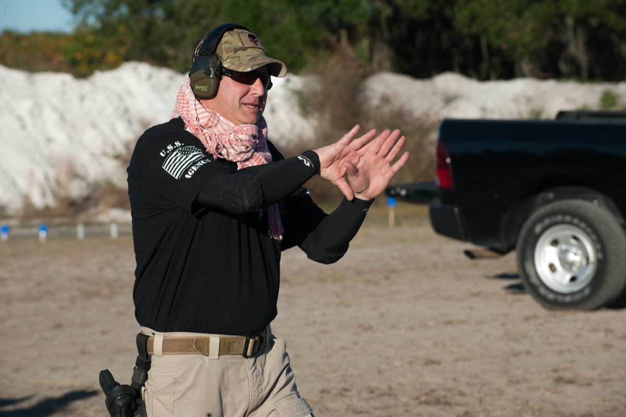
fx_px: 2780
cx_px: 313
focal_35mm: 160
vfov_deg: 8.6
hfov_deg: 12.8
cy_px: 208
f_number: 8
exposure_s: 1/250
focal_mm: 160
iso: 200
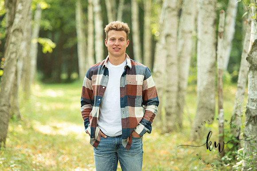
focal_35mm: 145
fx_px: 1035
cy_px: 86
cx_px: 128
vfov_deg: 9.5
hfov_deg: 14.2
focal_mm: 145
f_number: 3.2
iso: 400
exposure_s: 1/200
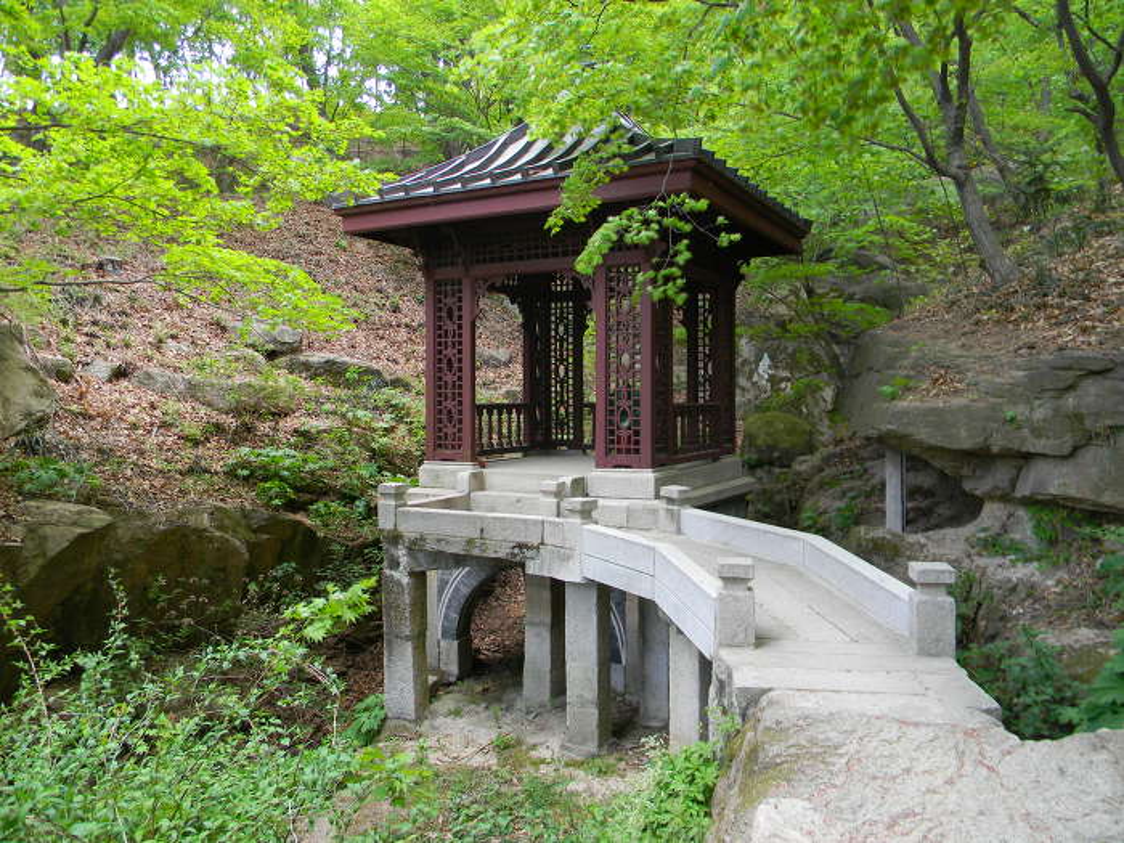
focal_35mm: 28
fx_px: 909
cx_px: 562
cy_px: 422
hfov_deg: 63.4
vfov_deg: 49.7
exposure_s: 1/18.1
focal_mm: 5
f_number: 3.5
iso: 80
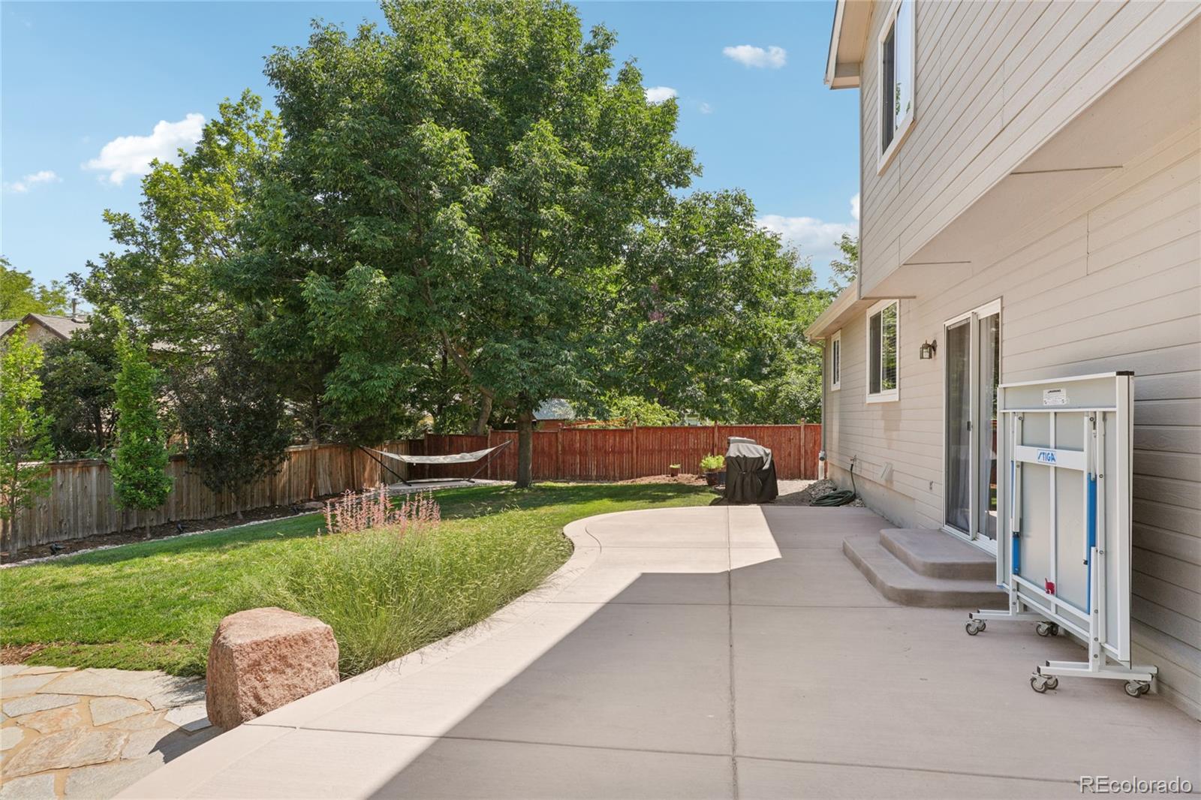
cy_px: 400
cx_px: 600
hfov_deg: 81.2
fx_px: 700
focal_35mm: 21
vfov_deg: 59.5
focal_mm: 14
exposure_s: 1/200
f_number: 8
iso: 100
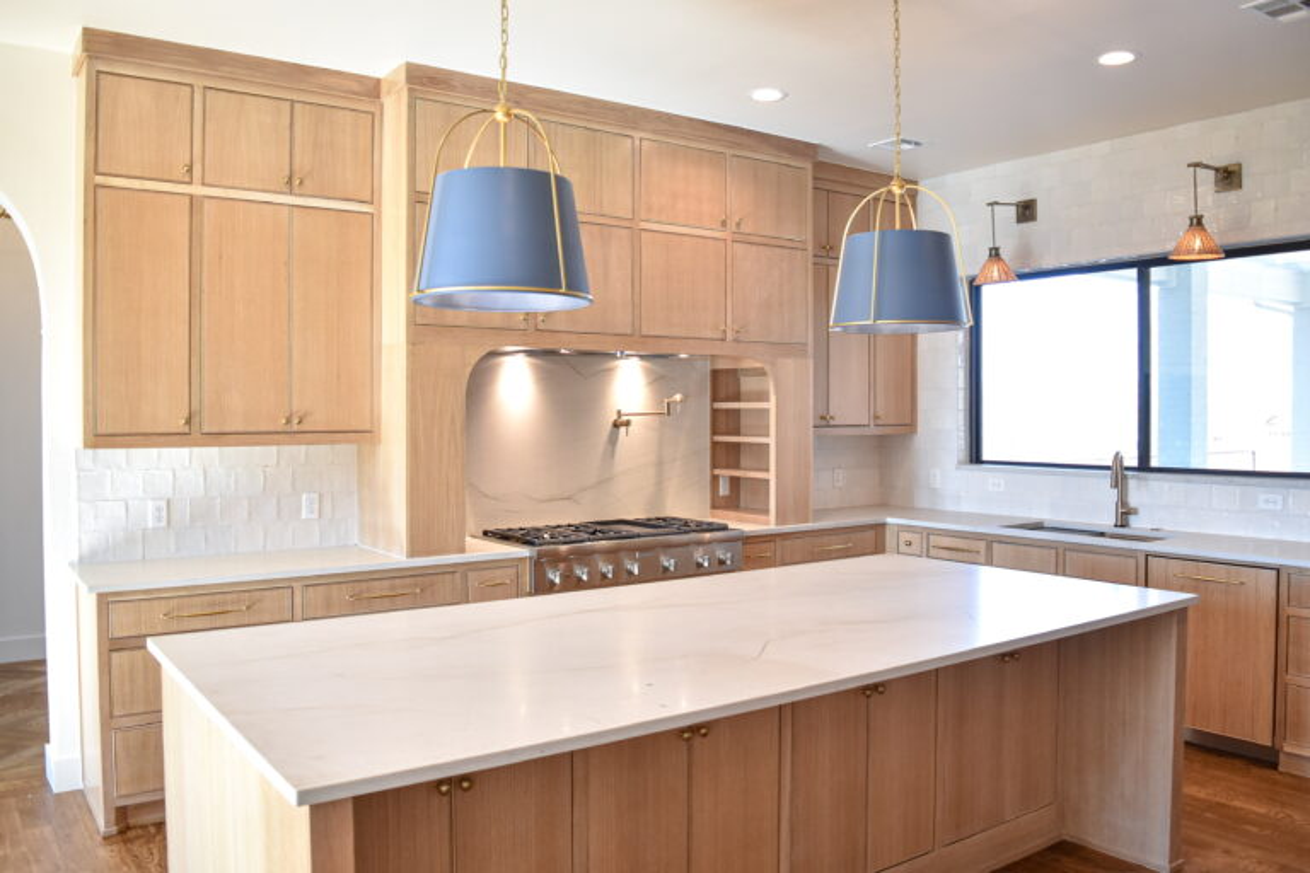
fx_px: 982
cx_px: 655
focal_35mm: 27
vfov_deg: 47.9
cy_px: 436
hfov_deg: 67.4
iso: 500
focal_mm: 18
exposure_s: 1/125
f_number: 3.5
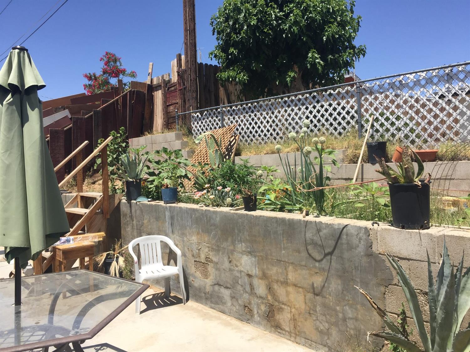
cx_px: 235
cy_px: 176
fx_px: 394
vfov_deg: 48.2
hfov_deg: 61.7
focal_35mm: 29
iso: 32
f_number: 2.2
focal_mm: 4.15
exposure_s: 1/1647
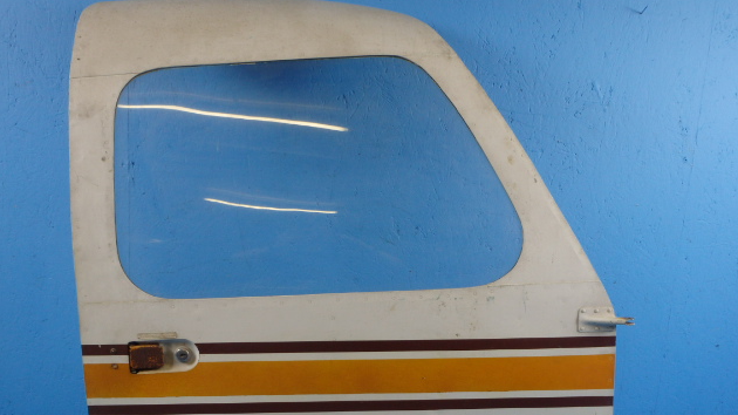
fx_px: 606
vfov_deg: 37.5
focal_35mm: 31
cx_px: 373
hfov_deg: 62.6
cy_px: 264
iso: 200
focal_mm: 5
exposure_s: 1/40
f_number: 3.9
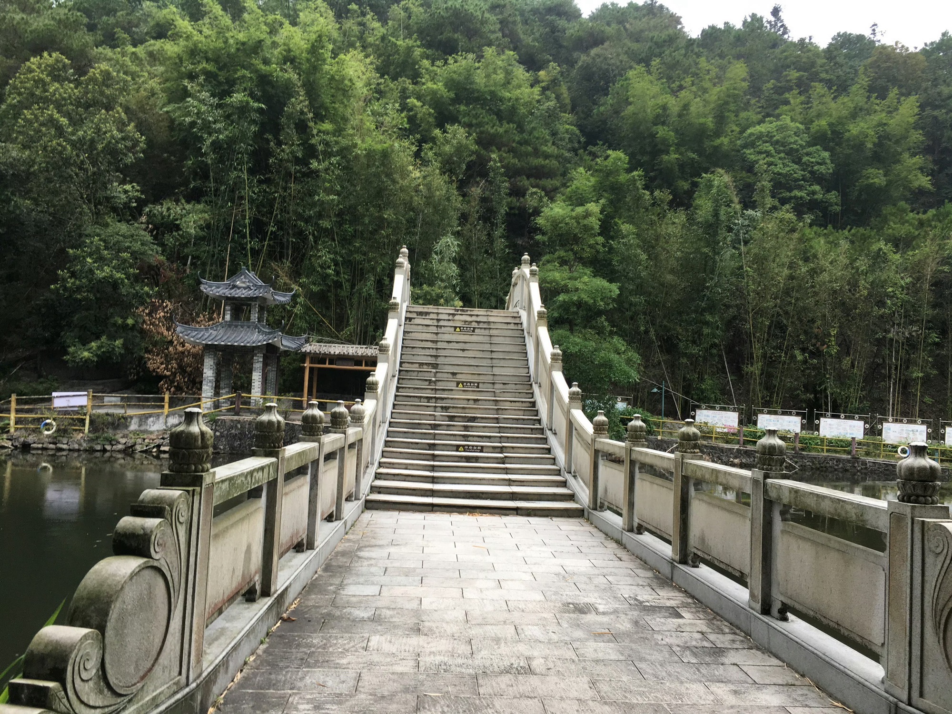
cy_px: 357
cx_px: 476
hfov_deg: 61.7
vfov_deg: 48.2
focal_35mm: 29
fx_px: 798
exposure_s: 1/100
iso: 40
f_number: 2.2
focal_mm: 4.15
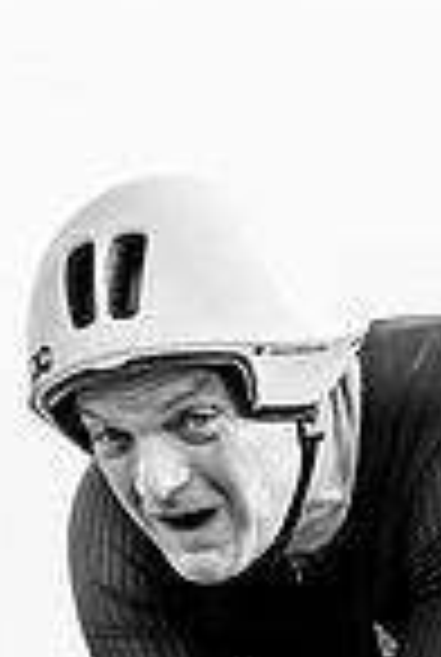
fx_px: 6071
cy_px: 841
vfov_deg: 6.2
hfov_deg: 4.2
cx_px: 221
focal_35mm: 332
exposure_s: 1/1000
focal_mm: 72
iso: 160
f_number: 4
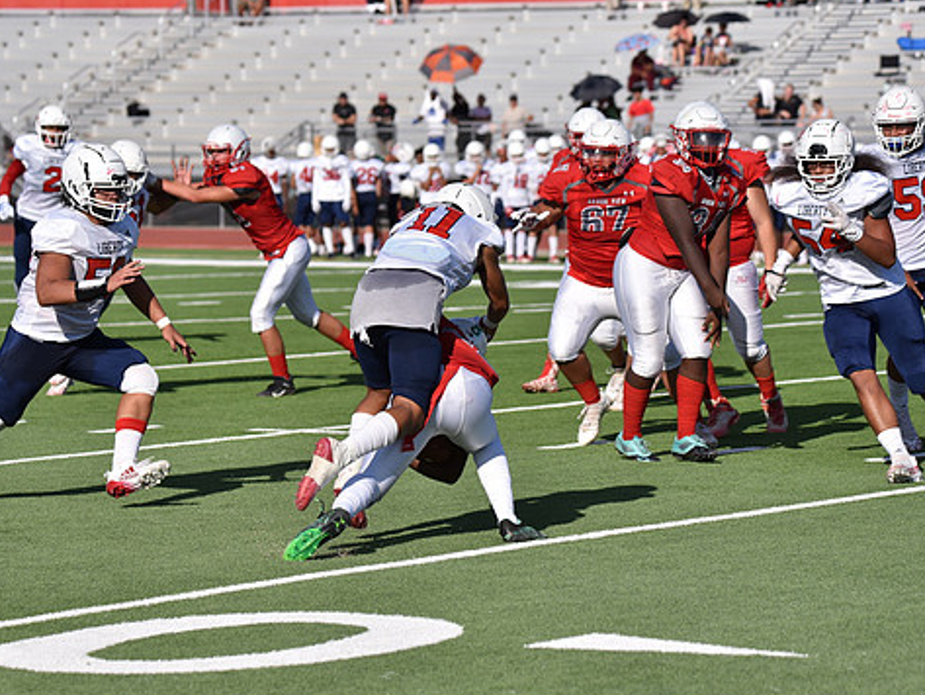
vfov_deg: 8.4
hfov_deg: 11.2
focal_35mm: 177
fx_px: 4731
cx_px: 430
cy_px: 351
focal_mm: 150
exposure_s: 1/4000
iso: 400
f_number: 5.6
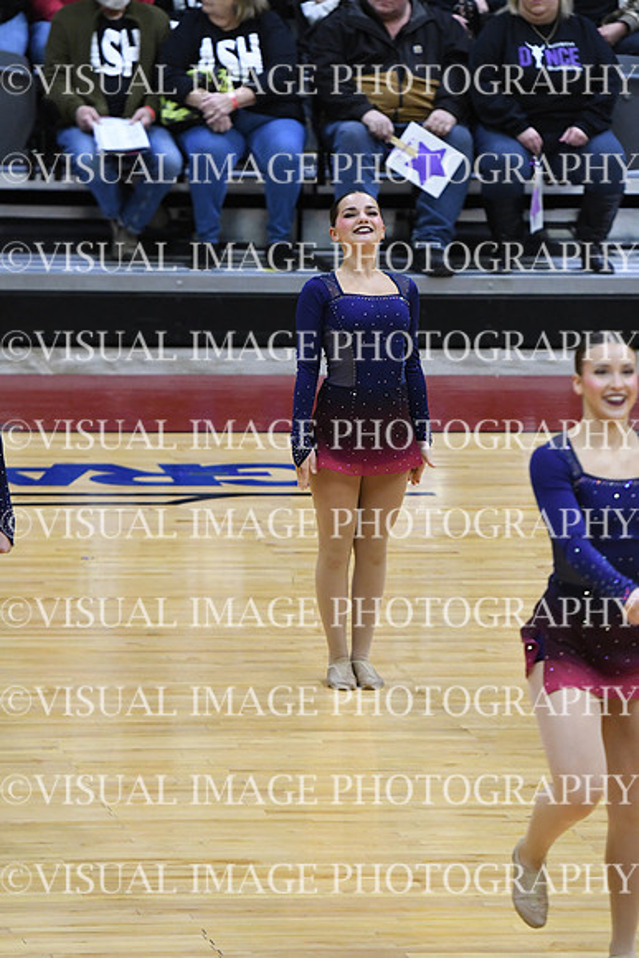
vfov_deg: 7.6
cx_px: 320
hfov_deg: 5.1
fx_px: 7184
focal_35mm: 270
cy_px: 479
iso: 4000
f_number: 3.5
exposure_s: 1/400
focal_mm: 180
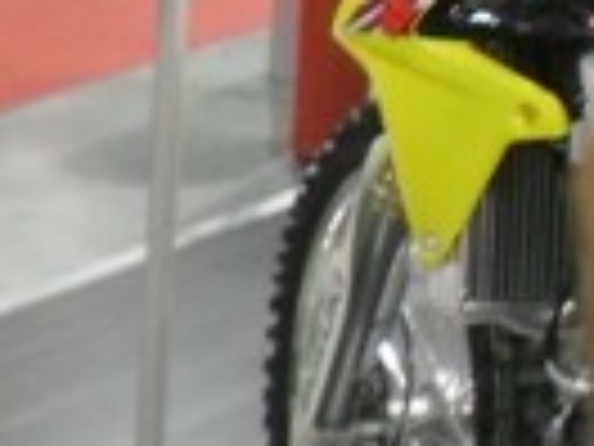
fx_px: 3638
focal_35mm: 212
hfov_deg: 8.1
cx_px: -1116
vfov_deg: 6.6
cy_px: 1135
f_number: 2.8
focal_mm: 6.2
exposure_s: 1/30
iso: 200
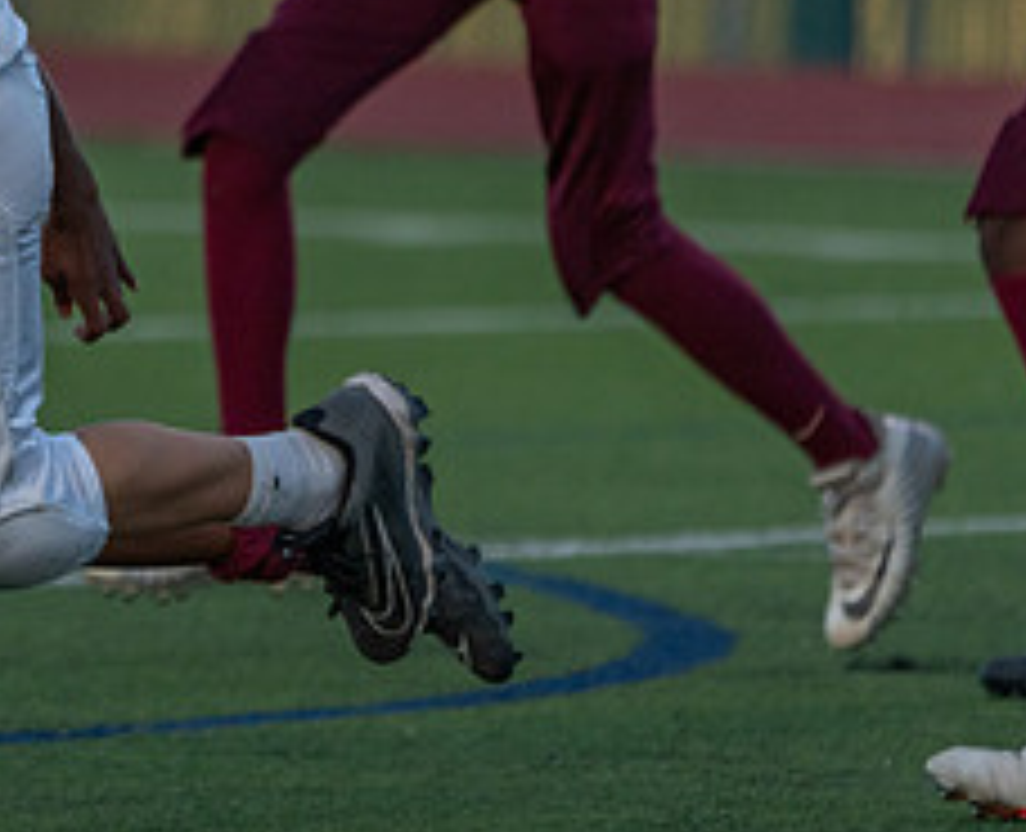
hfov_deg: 2.0
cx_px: -297
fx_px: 28886
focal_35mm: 946
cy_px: 156
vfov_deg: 1.7
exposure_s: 1/1000
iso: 400
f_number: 5.6
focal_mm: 300
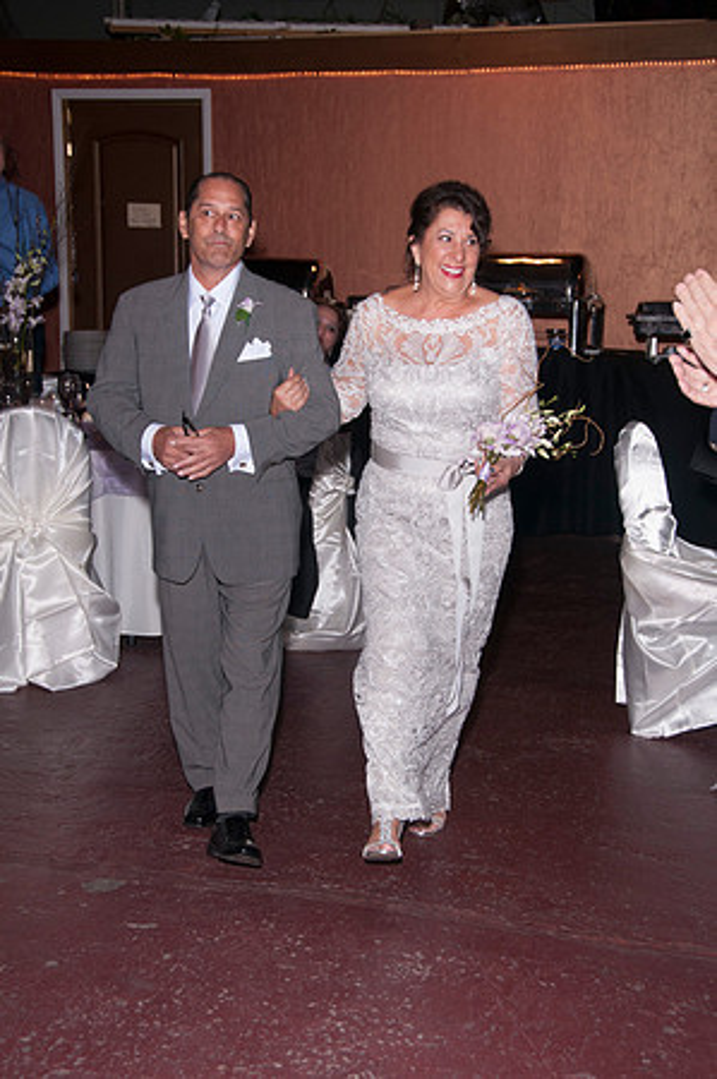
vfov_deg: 36.9
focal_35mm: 54
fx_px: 1617
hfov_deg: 25.0
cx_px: 358
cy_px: 540
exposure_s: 1/60
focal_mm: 36
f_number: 5.6
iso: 400
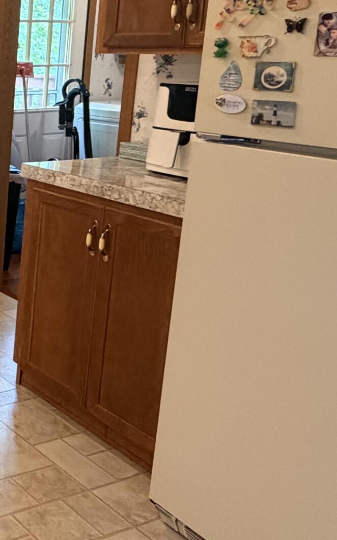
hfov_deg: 21.6
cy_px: 152
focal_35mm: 42
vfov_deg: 45.9
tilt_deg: -9.8
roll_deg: +0.5
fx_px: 618
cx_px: -246
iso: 400
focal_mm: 2.22
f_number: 2.2
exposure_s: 1/60
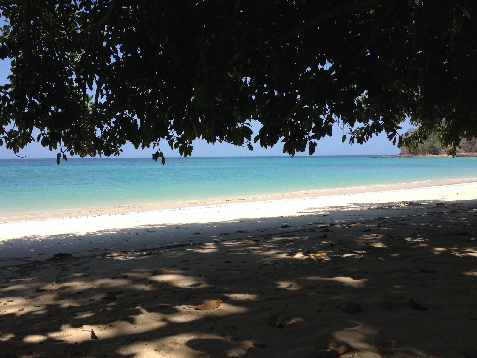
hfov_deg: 52.6
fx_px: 482
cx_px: 238
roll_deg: +1.2
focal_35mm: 35
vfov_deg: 40.7
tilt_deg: -5.6
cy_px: 179
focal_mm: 4.28
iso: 50
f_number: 2.4
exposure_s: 1/1381
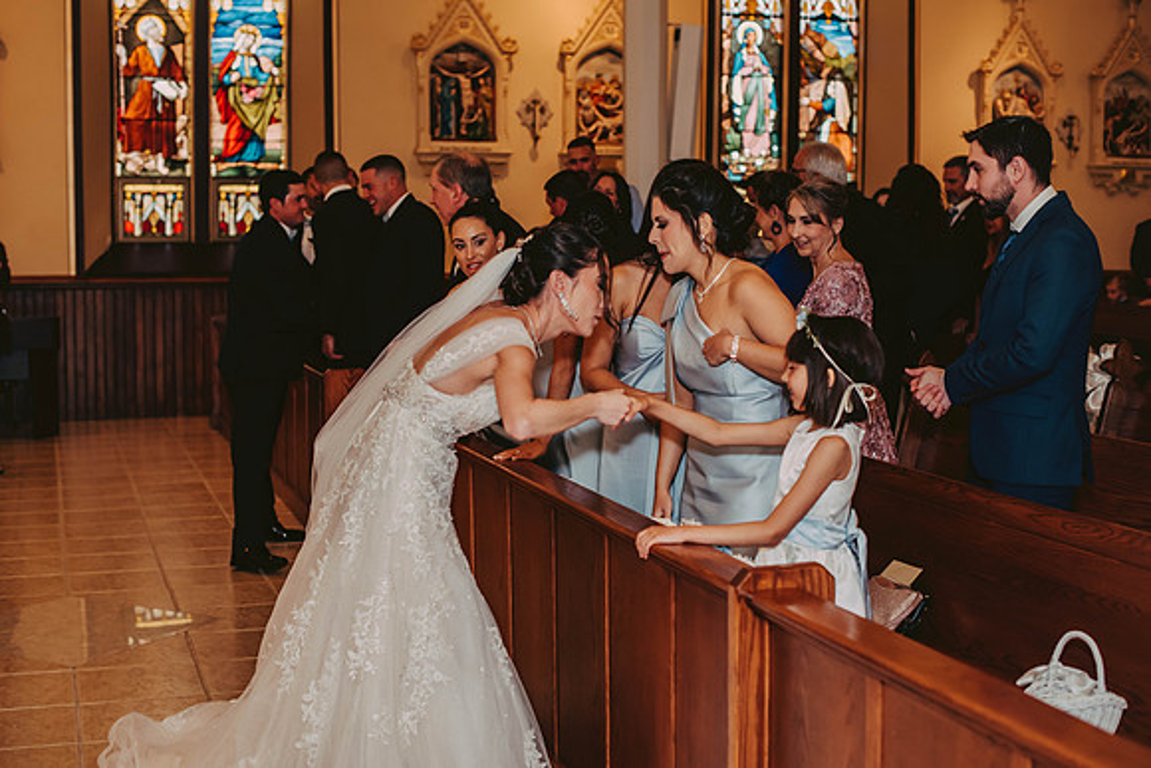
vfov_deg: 27.0
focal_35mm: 50
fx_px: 1599
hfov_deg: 39.6
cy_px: 384
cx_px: 576
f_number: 2.8
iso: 800
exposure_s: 1/125
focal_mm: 50
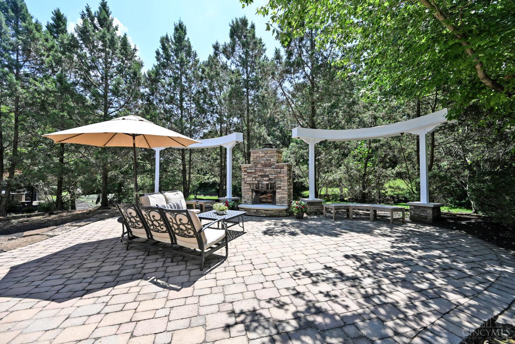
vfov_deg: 81.2
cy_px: 172
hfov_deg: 104.3
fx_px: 200
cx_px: 258
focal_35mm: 14
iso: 110
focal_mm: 14
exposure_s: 1/250
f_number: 5.6
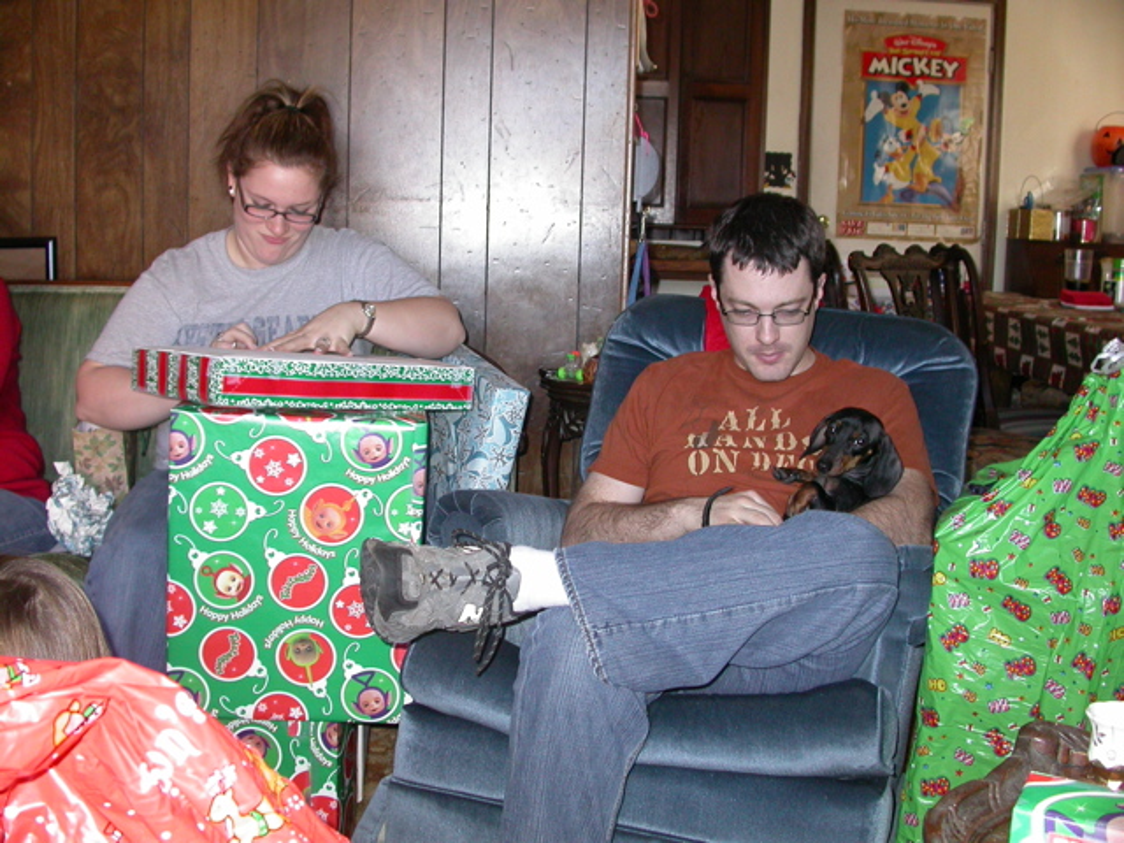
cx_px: 562
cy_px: 422
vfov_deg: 37.7
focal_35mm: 38
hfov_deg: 49.0
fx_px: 1234
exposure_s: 1/60
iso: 200
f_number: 2.6
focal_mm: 7.85
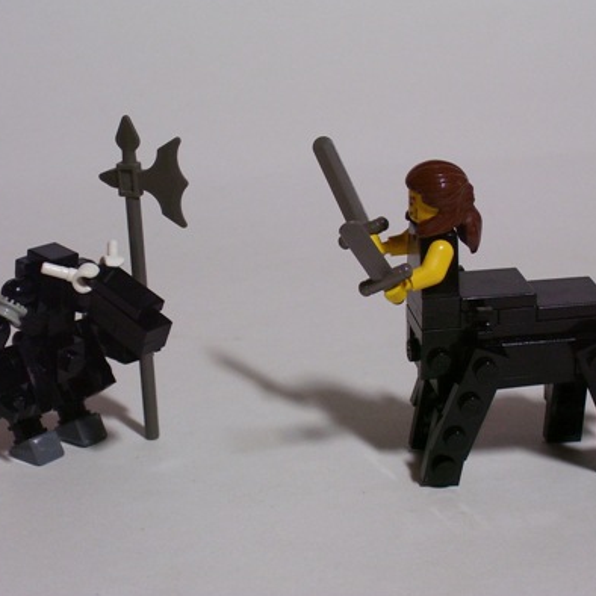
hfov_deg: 17.7
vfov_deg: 17.7
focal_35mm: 98
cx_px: 284
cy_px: 298
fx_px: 1909
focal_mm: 13.5
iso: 160
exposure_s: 1/10
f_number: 4.1
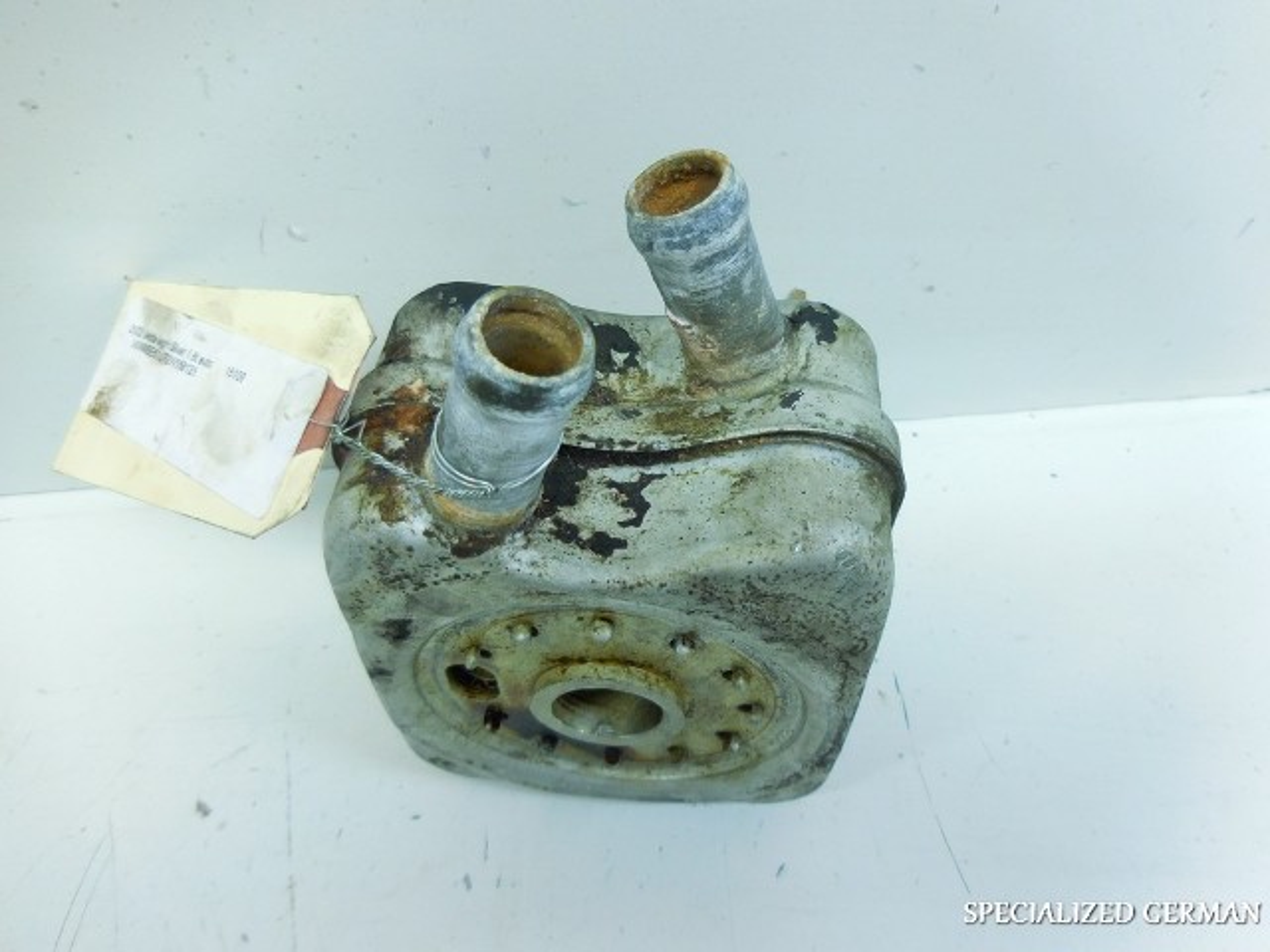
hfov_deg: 69.4
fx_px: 917
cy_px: 476
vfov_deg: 54.9
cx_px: 635
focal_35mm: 25
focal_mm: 4.5
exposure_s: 1/60
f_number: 3.3
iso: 125
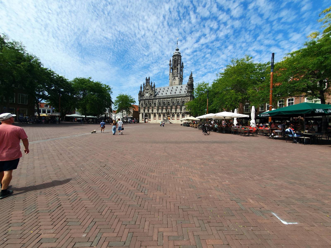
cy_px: 124
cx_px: 166
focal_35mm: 13
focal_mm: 1.8
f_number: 2.2
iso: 50
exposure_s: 1/1000
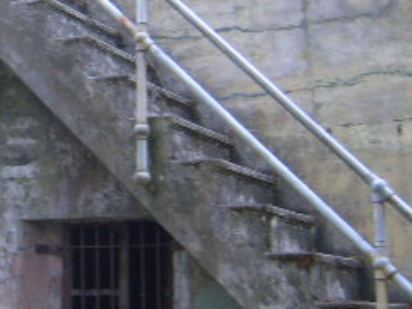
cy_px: 102
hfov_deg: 20.1
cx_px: -51
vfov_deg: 15.9
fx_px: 1107
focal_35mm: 93
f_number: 2.8
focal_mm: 5.8
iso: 60
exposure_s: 1/30
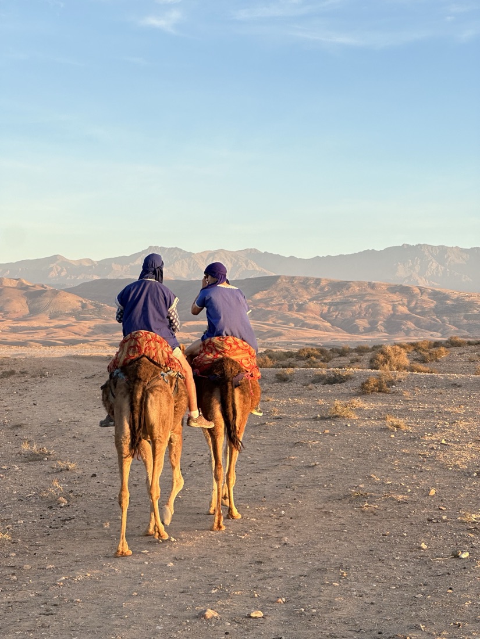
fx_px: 1424
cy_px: 320
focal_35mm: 77
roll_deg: -1.9
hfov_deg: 19.1
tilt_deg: +0.9
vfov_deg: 25.3
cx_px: 240
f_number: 2.8
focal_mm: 9
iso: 32
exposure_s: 1/167
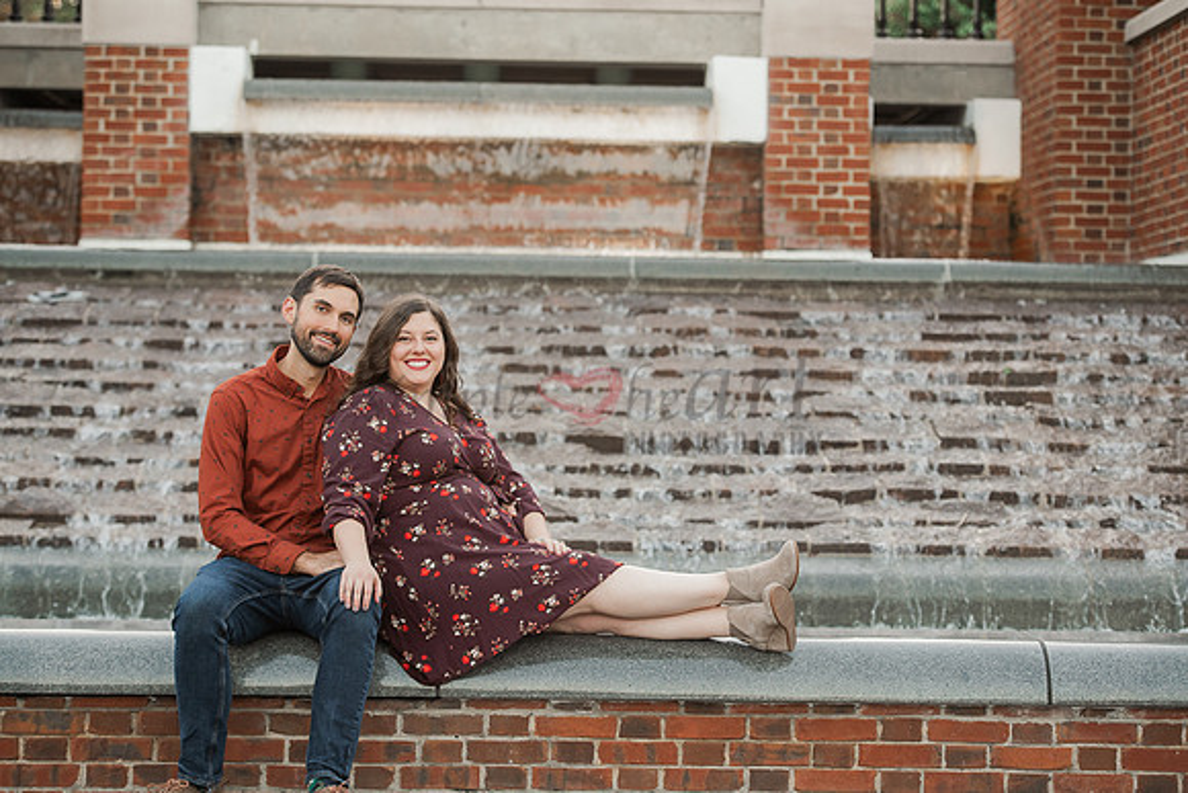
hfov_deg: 22.6
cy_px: 396
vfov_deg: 15.2
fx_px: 2971
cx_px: 594
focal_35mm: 90
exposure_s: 1/250
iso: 640
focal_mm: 90
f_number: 3.5
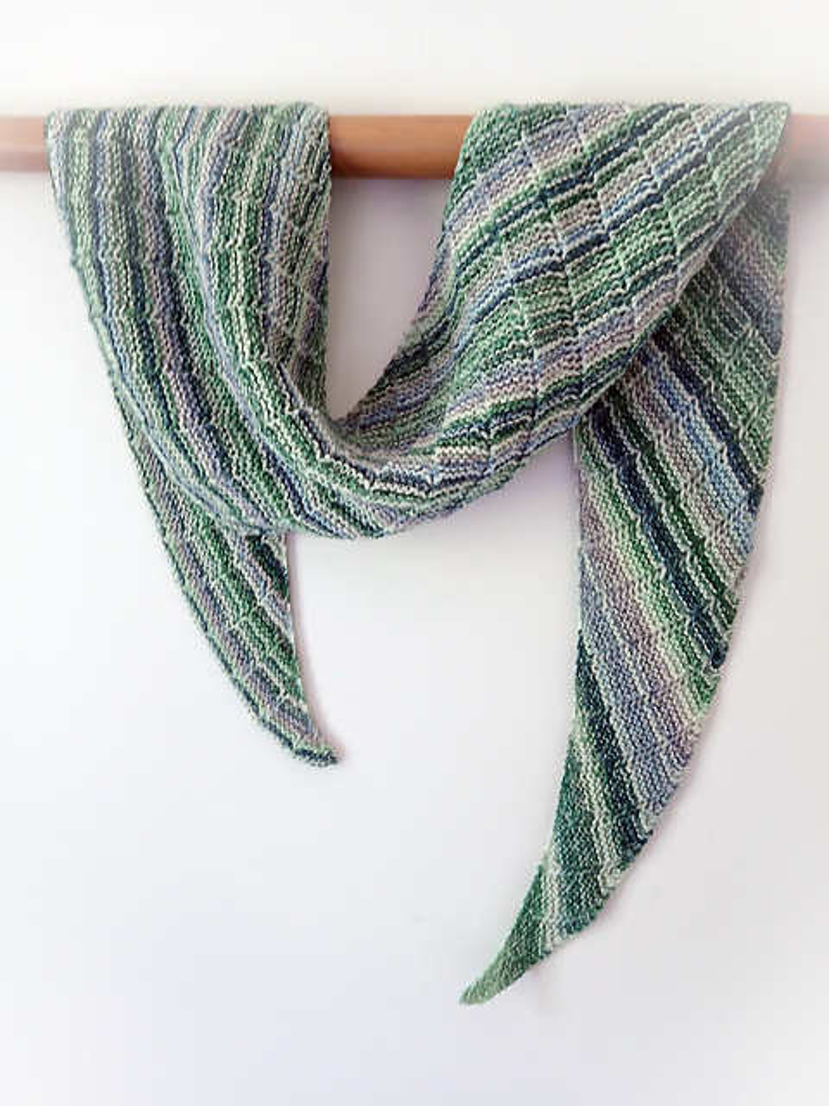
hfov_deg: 53.1
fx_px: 830
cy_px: 553
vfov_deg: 67.3
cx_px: 414
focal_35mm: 26
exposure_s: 1/50
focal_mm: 3.98
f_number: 1.8
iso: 200
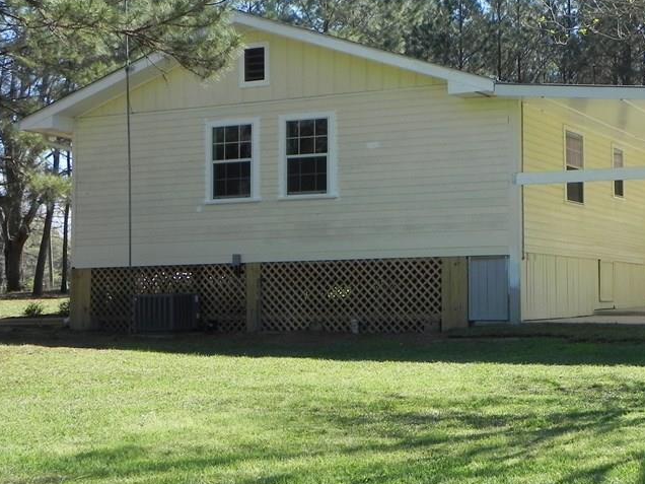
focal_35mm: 66
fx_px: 1230
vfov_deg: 22.2
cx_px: 464
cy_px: 278
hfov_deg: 29.0
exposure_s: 1/270
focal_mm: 7.3
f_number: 5.6
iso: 160
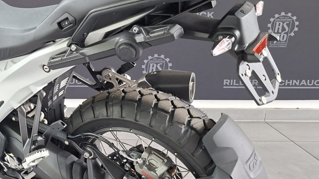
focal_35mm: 58
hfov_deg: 33.4
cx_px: 12
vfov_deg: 20.6
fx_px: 491
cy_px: 47
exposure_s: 1/50
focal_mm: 5.54
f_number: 1.8
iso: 320
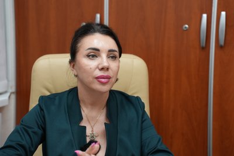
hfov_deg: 27.0
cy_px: 78
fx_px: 488
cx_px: 117
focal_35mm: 75
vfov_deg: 18.2
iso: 1000
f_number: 4
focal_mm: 75
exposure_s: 1/160
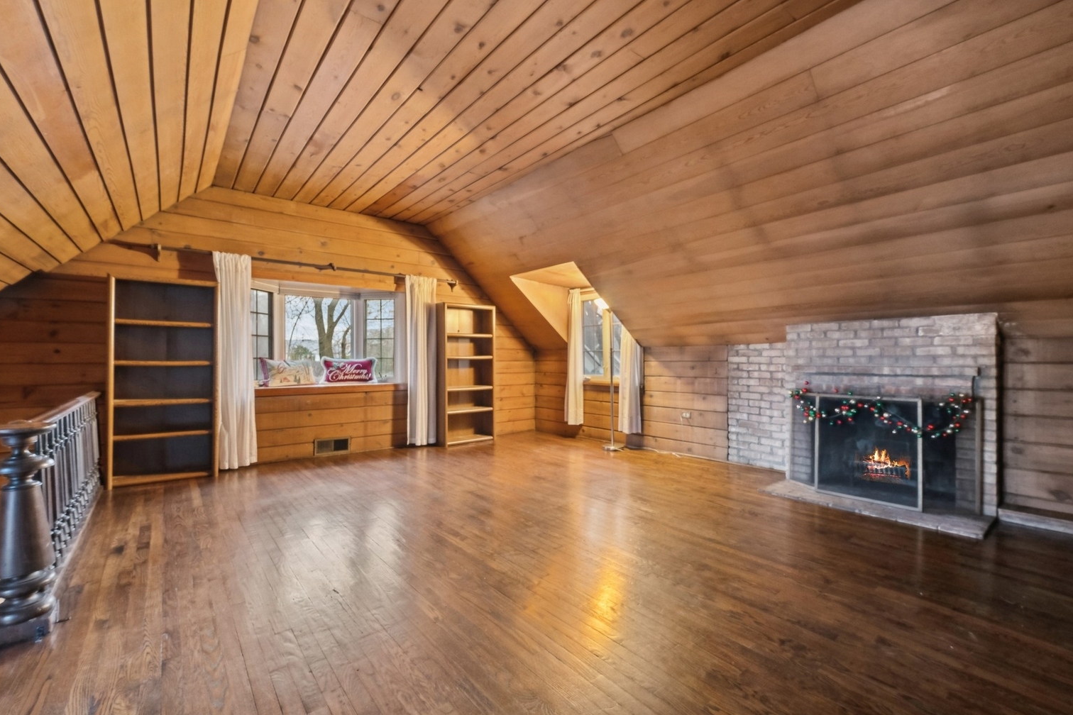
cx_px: 536
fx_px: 447
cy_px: 366
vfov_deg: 77.3
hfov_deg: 100.4
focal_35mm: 15
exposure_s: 1
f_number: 9.5
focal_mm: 14
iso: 800
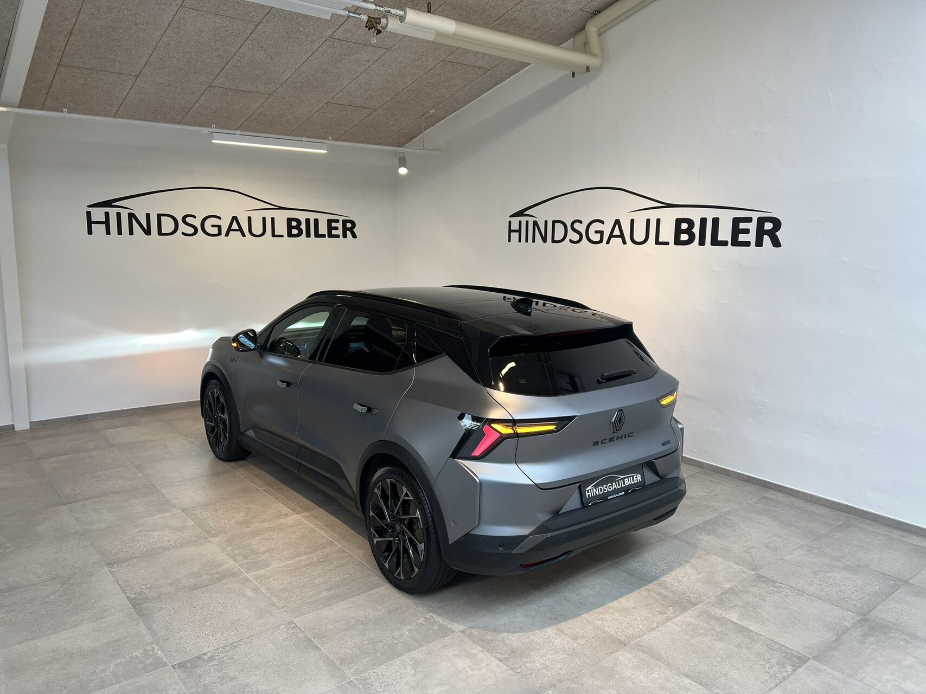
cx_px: 463
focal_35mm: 26
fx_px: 695
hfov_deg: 67.3
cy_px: 347
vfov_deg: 53.1
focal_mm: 5.7
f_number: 1.5
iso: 64
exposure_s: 1/98
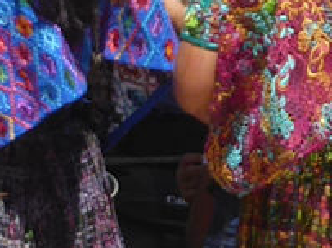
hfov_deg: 2.5
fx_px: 7659
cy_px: 206
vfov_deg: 1.9
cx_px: -258
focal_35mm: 799
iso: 100
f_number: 5.3
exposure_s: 1/250
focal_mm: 24.2
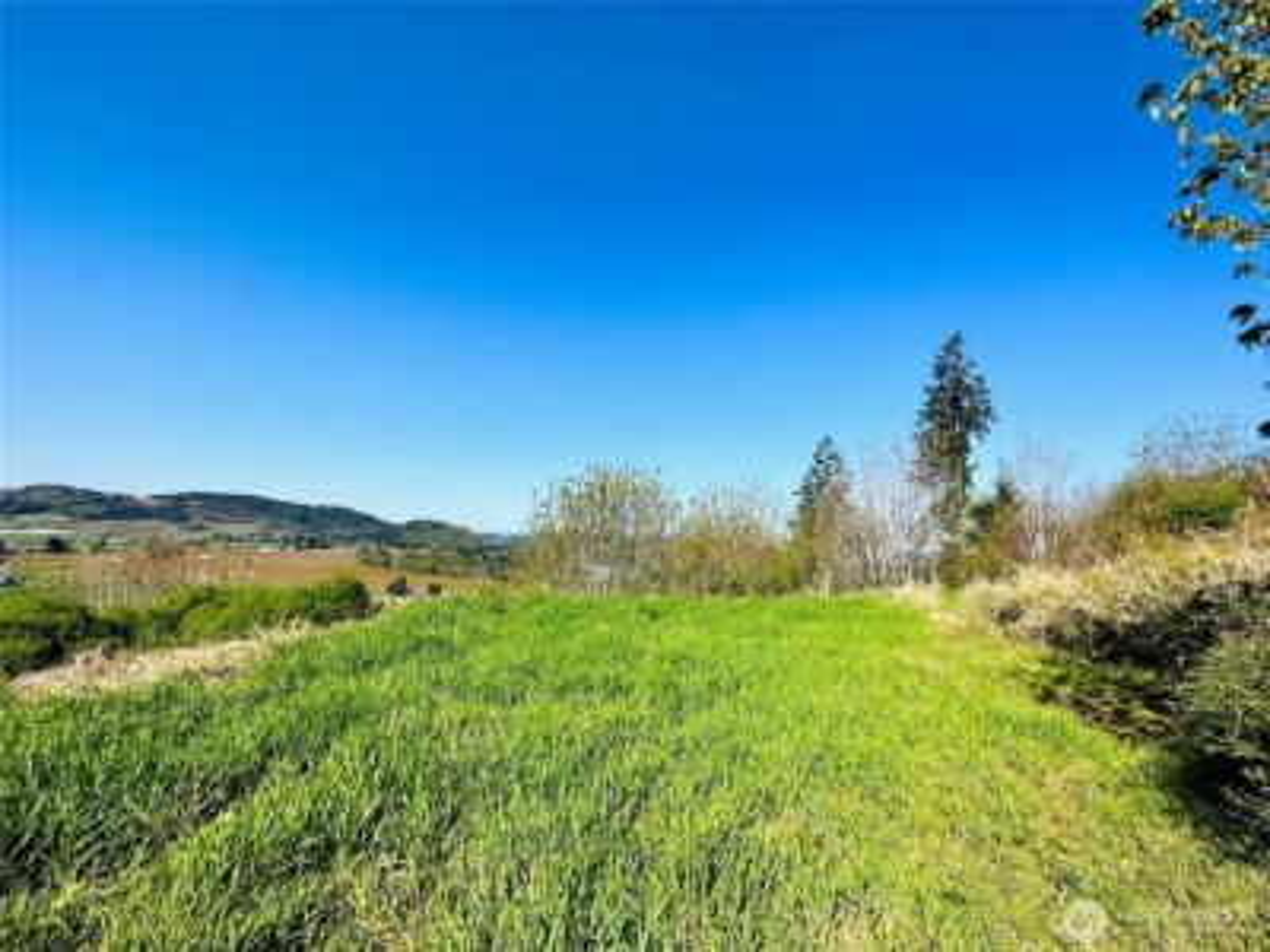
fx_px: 514
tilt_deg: +7.0
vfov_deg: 85.7
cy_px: 476
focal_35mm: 14
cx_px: 635
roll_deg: -3.3
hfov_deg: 102.1
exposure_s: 1/2304
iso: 50
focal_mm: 2.22
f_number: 2.2
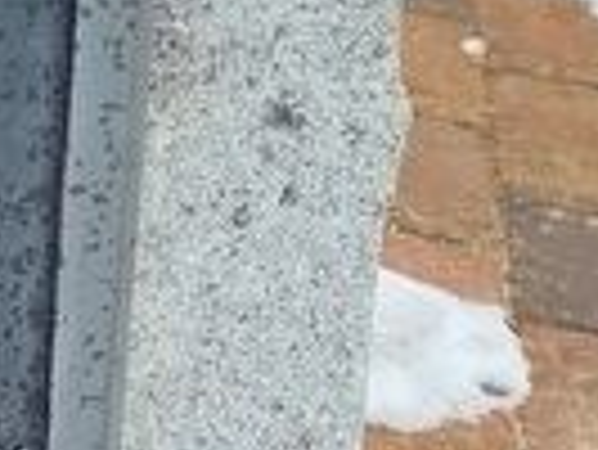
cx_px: -980
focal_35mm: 138
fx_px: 2386
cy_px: 580
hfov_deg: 11.1
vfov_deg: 10.5
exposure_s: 1/483
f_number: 1.8
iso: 100
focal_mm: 5.56
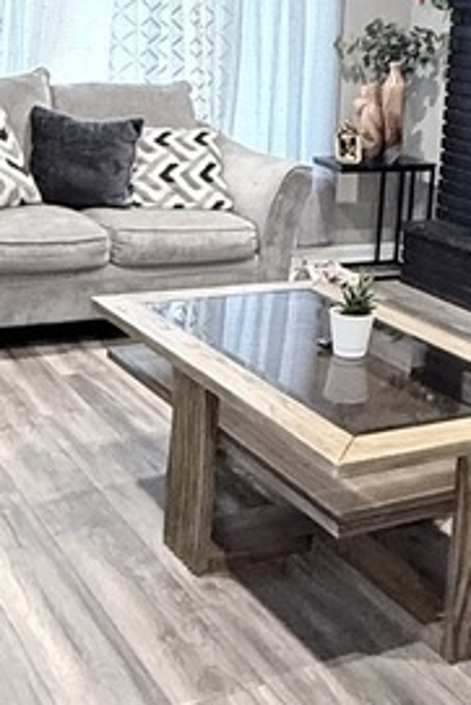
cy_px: 148
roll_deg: -5.2
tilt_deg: -6.5
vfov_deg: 33.5
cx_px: 375
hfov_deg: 23.1
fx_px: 1137
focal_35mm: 58
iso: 800
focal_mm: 2.22
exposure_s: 1/60
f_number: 2.2
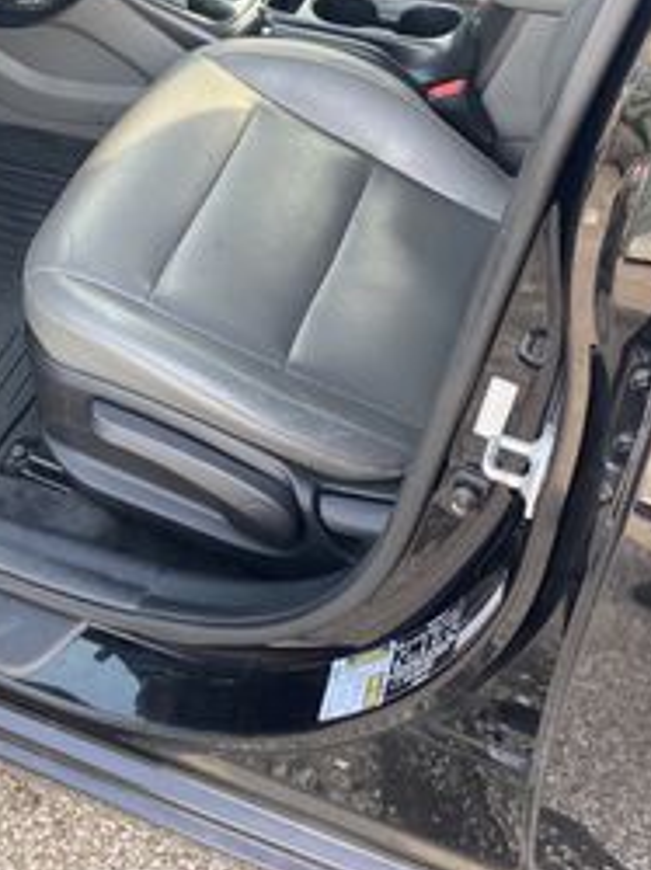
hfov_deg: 28.8
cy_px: 66
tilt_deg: -33.6
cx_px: 191
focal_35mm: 50
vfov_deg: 35.6
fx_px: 1256
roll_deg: +4.9
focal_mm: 4.25
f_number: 1.8
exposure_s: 1/122
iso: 64
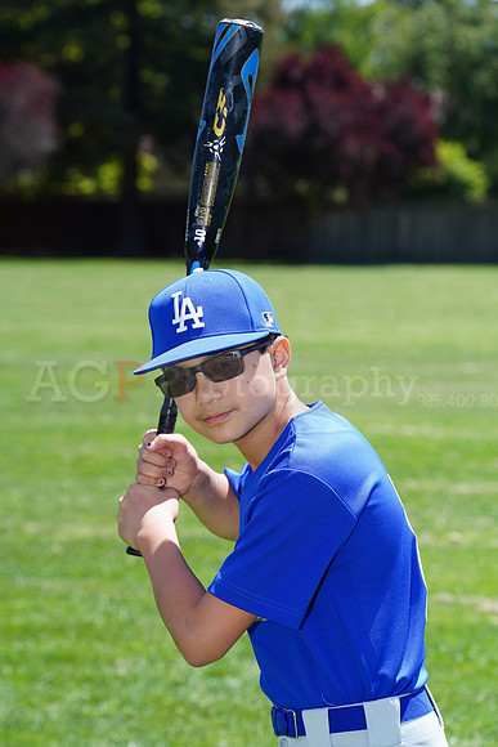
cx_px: 249
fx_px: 3587
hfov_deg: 7.9
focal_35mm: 173
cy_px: 374
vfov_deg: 11.9
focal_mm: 173
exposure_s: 1/200
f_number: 9
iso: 200
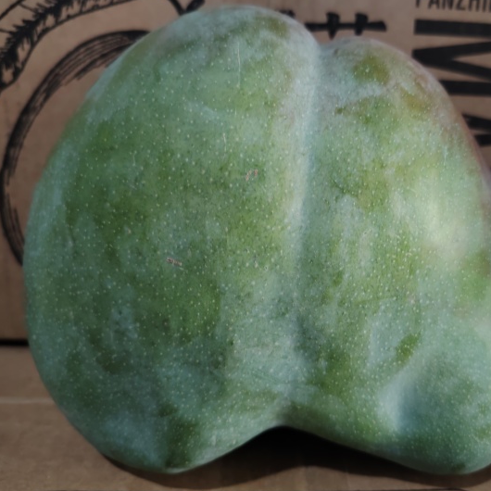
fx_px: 514
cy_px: 238
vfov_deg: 51.1
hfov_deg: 50.6
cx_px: 306
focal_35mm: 32
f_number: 1.75
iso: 2166
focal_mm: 5.25
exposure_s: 1/33.3
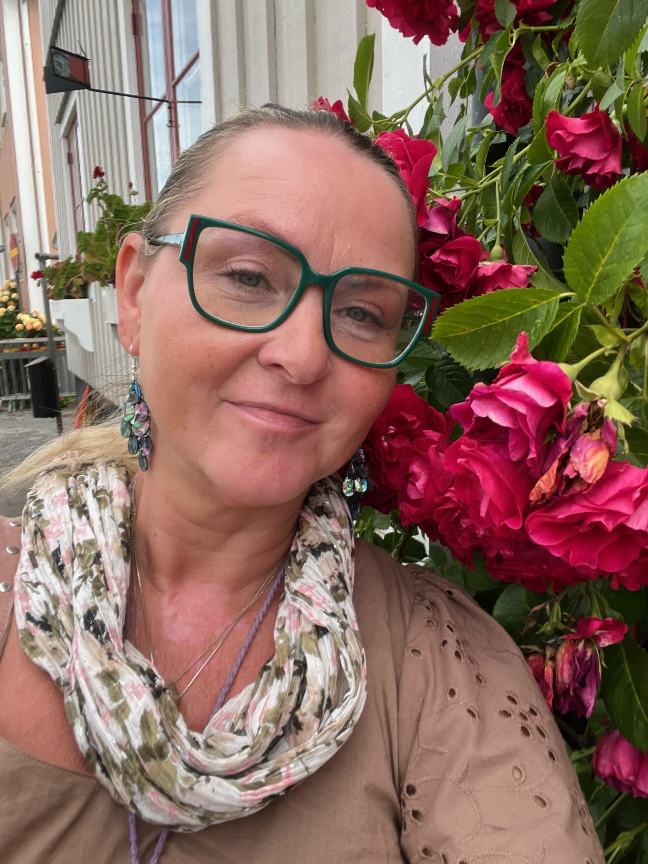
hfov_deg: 46.8
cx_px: 324
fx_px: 749
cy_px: 432
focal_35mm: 30
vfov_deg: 60.0
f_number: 2.2
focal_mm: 2.71
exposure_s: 1/250
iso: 32
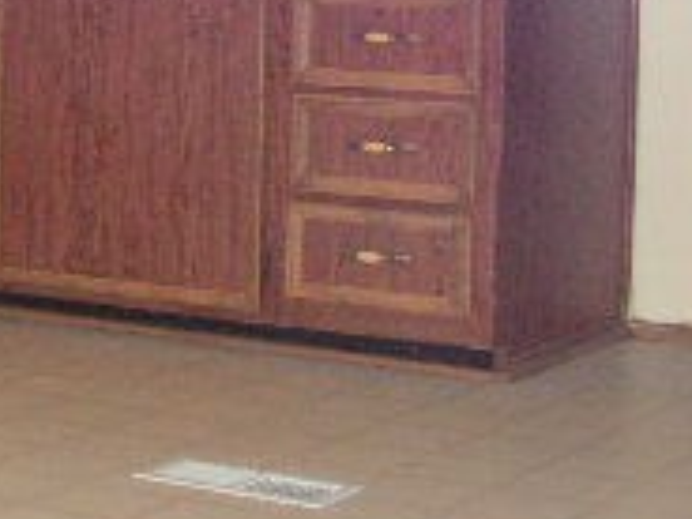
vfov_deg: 11.6
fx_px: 2499
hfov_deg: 14.9
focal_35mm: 125
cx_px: -267
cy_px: -86
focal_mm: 6
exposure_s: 1/40
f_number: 3.2
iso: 160
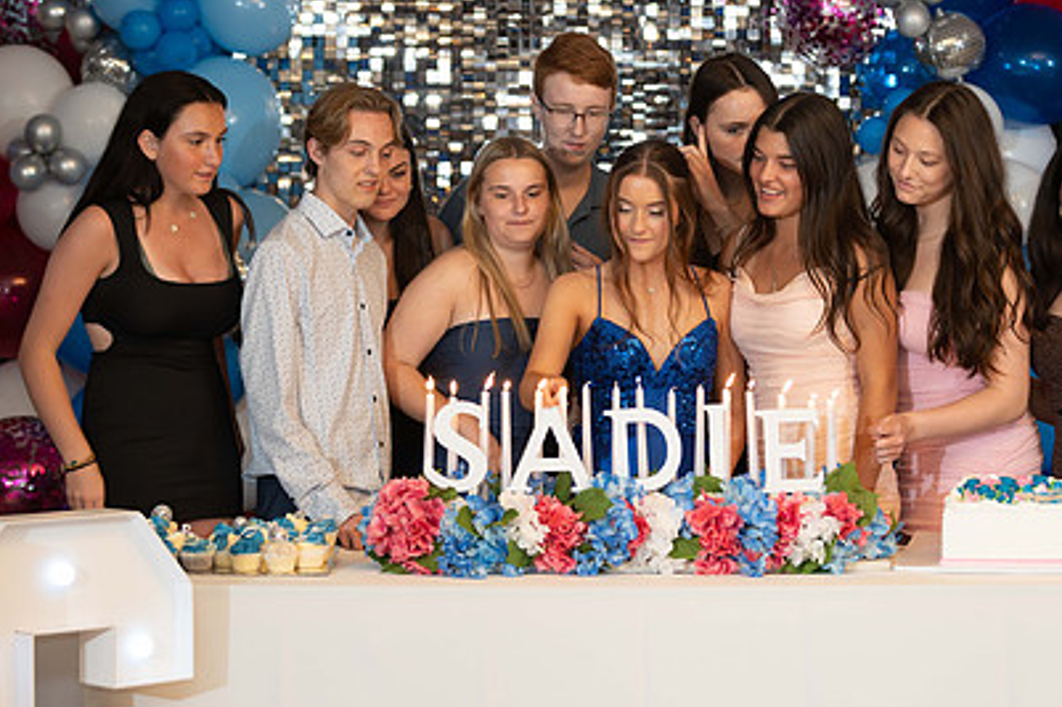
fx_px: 3627
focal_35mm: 123
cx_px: 641
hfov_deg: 16.6
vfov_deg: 11.1
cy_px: 293
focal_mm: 85
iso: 800
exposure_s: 1/125
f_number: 2.8
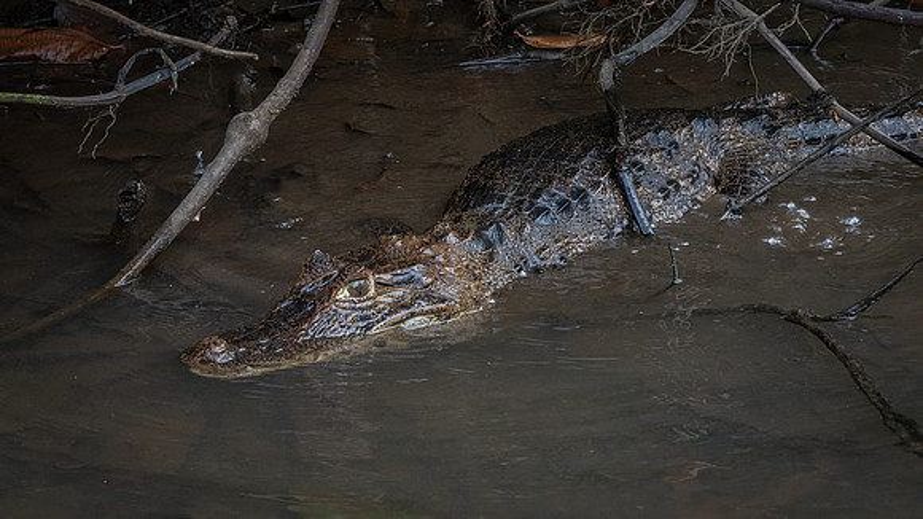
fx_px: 3133
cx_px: 387
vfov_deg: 9.5
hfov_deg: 16.8
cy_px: 287
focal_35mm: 128
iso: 2500
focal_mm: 70
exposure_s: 1/320
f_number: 8
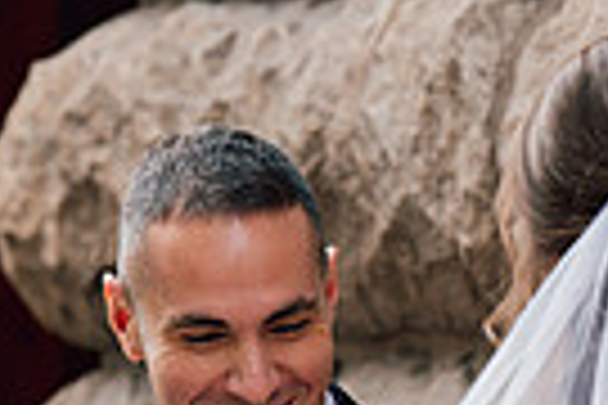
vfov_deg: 2.8
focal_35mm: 493
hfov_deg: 4.2
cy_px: 567
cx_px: 446
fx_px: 8326
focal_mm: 115
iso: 400
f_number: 4
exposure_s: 1/320
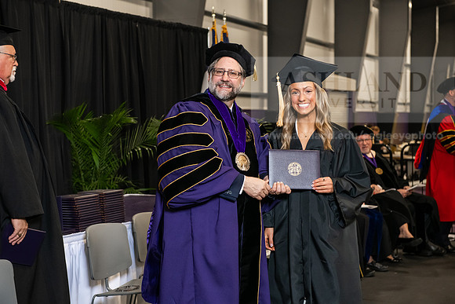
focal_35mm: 70
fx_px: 885
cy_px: 152
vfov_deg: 19.5
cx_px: 228
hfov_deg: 28.8
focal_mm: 70
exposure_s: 1/200
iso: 2500
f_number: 5
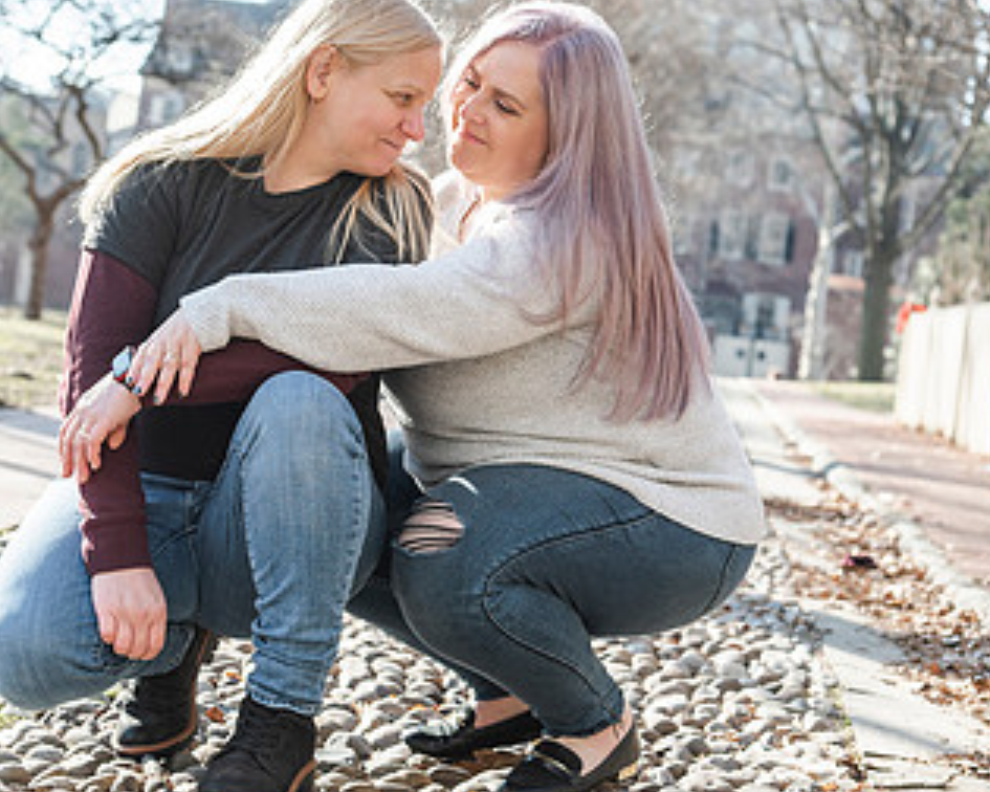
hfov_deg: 22.0
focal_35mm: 87
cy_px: 302
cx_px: 578
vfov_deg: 17.6
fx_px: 2549
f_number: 4
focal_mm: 48
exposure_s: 1/1250
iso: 400
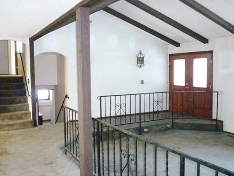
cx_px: 114
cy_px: 88
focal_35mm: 35
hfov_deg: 52.6
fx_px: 237
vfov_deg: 40.7
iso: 1000
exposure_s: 1/30
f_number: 3.3
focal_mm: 5.2
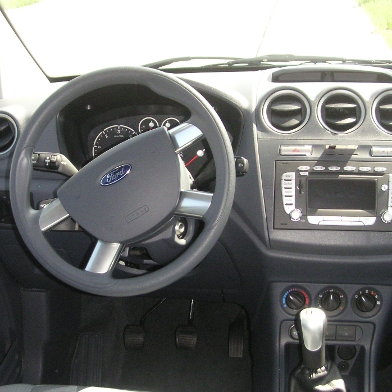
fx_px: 615
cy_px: 206
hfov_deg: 35.4
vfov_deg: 35.3
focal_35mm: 48
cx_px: 188
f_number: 2.8
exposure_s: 1/350
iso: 200
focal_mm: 5.7
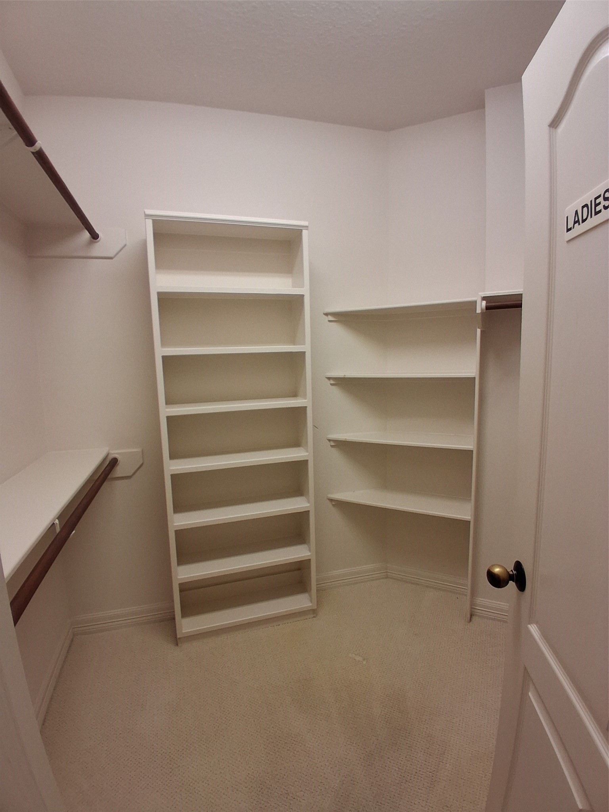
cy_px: 406
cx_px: 304
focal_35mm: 17
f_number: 2.2
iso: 160
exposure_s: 1/40
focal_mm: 1.4
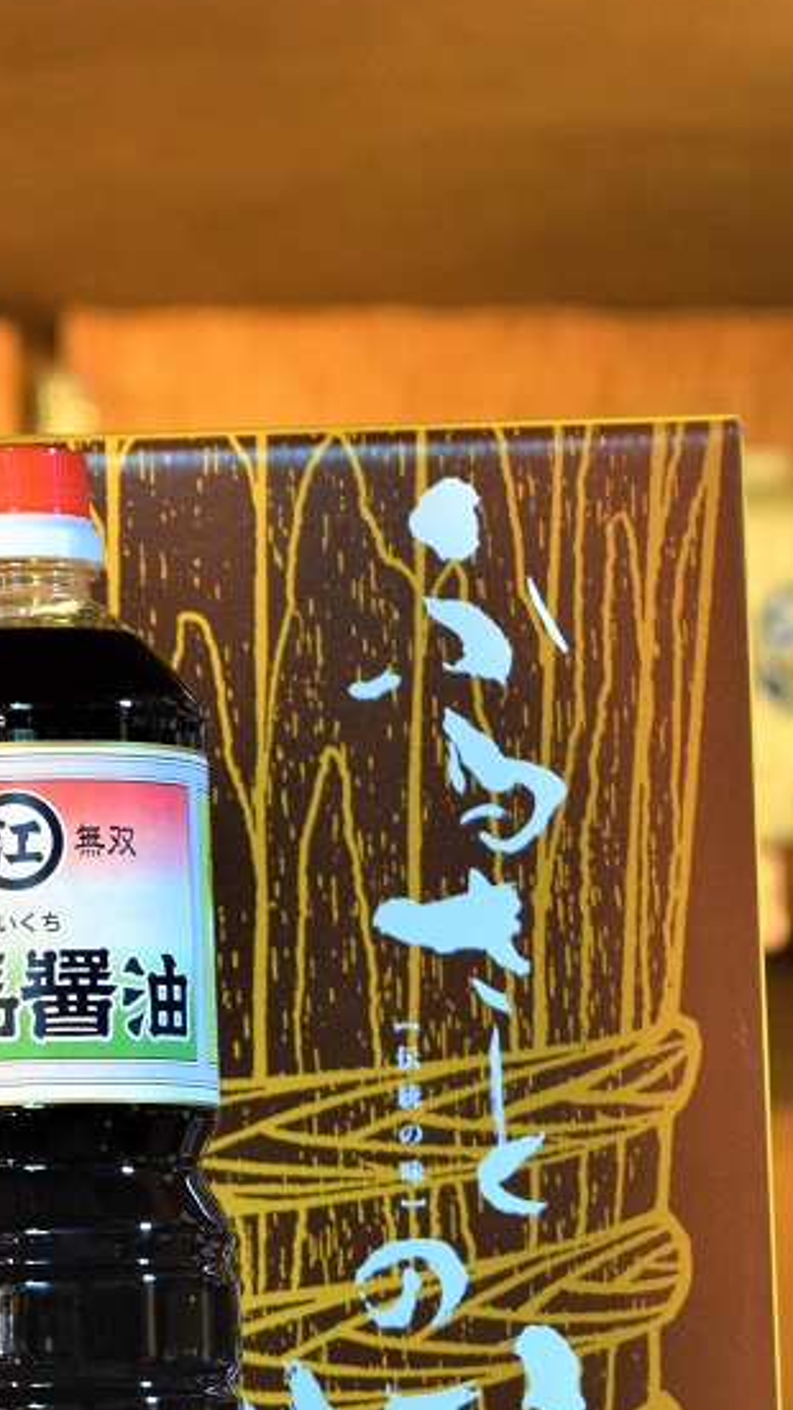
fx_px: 7032
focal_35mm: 188
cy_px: 947
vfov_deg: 11.4
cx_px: -90
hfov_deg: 6.4
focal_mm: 55
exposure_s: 1/60
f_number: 5.6
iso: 1600
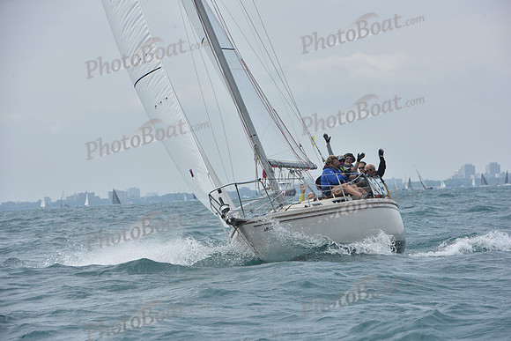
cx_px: 256
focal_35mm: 190
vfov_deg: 7.2
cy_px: 170
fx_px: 2697
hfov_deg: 10.8
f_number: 11
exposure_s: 1/800
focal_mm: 190
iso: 250
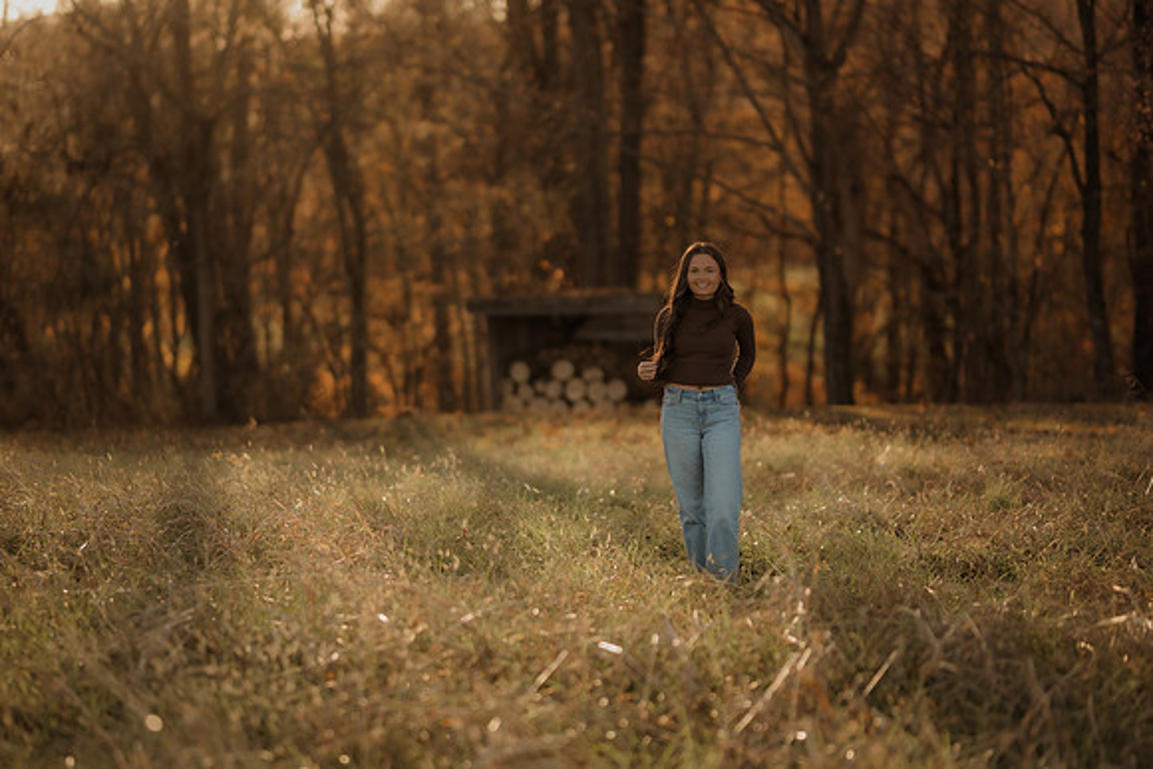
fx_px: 3049
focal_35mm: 95
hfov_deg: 21.4
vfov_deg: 14.4
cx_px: 514
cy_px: 418
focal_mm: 85
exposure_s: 1/1000
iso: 200
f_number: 1.4
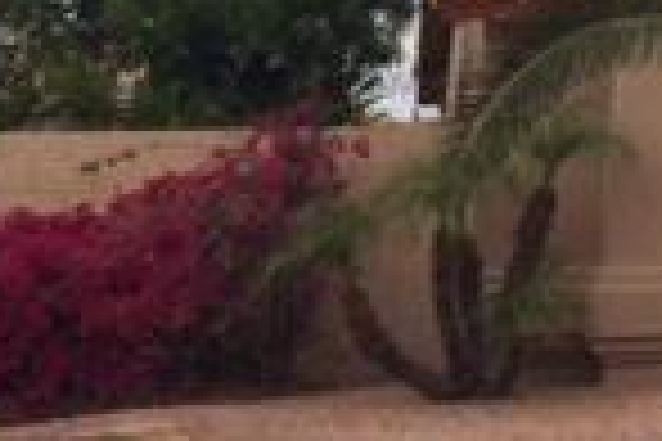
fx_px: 2409
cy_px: -346
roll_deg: +2.3
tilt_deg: +12.2
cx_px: 1378
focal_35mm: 131
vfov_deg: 9.9
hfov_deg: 13.2
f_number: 2.2
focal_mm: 4.15
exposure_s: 1/2740
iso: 32
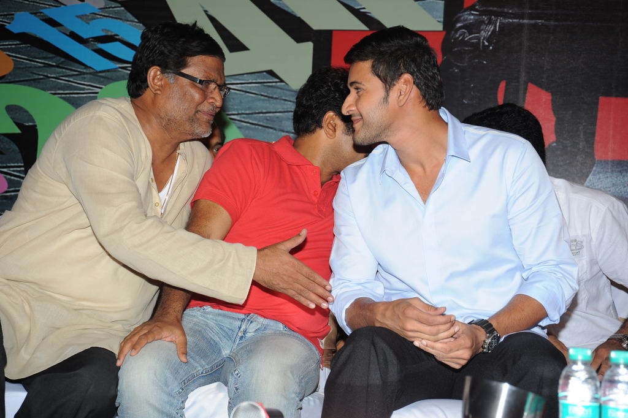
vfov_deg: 15.2
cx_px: 314
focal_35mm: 90
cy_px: 209
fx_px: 1569
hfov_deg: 22.6
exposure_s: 1/125
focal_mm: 90
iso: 320
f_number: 7.1
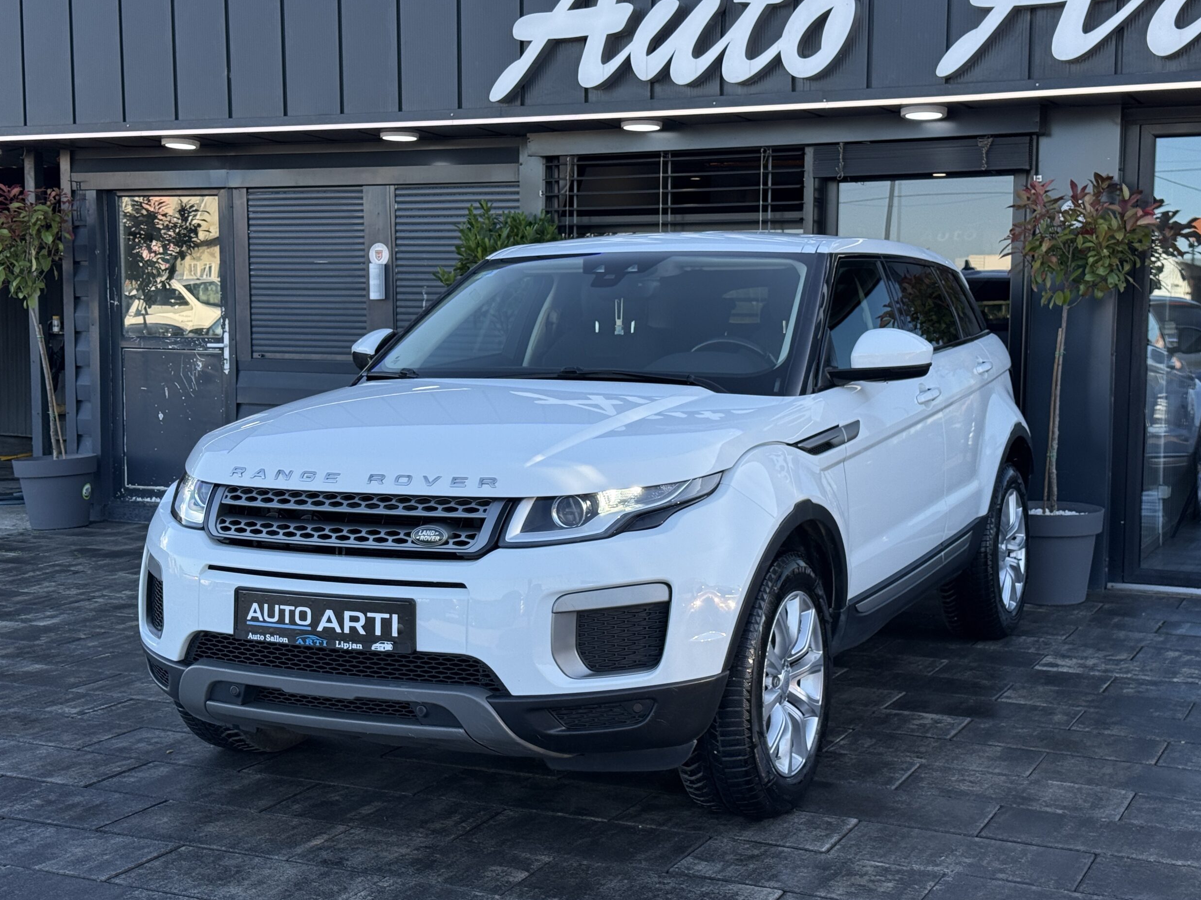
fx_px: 1735
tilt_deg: -3.9
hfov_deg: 38.2
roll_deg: -0.5
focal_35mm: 50
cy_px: 449
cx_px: 584
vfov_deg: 29.1
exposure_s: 1/846
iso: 80
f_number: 1.78
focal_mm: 6.76
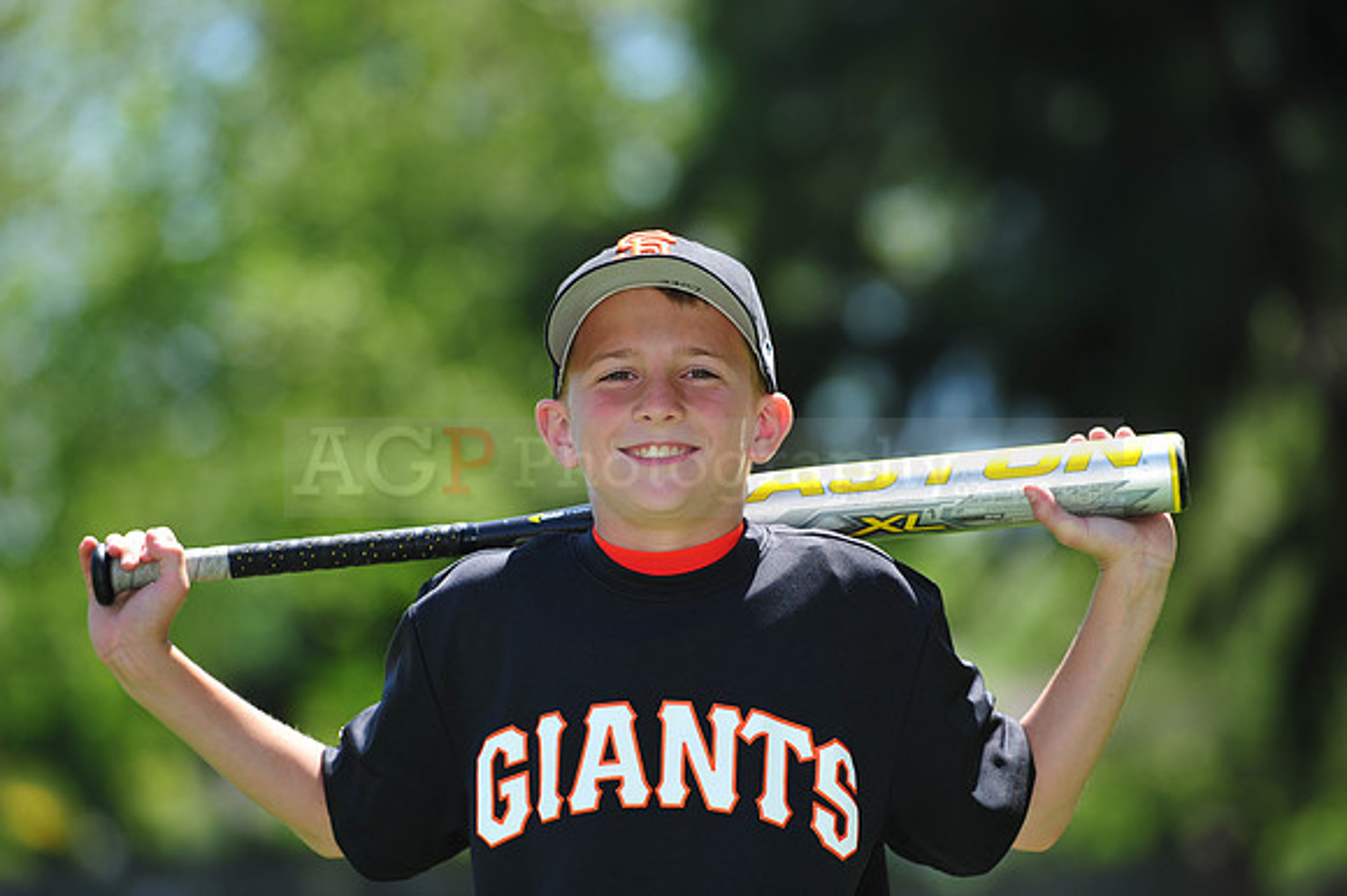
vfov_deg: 6.9
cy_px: 448
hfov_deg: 10.3
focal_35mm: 200
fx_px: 7479
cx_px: 674
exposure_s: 1/640
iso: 200
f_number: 4.5
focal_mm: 200
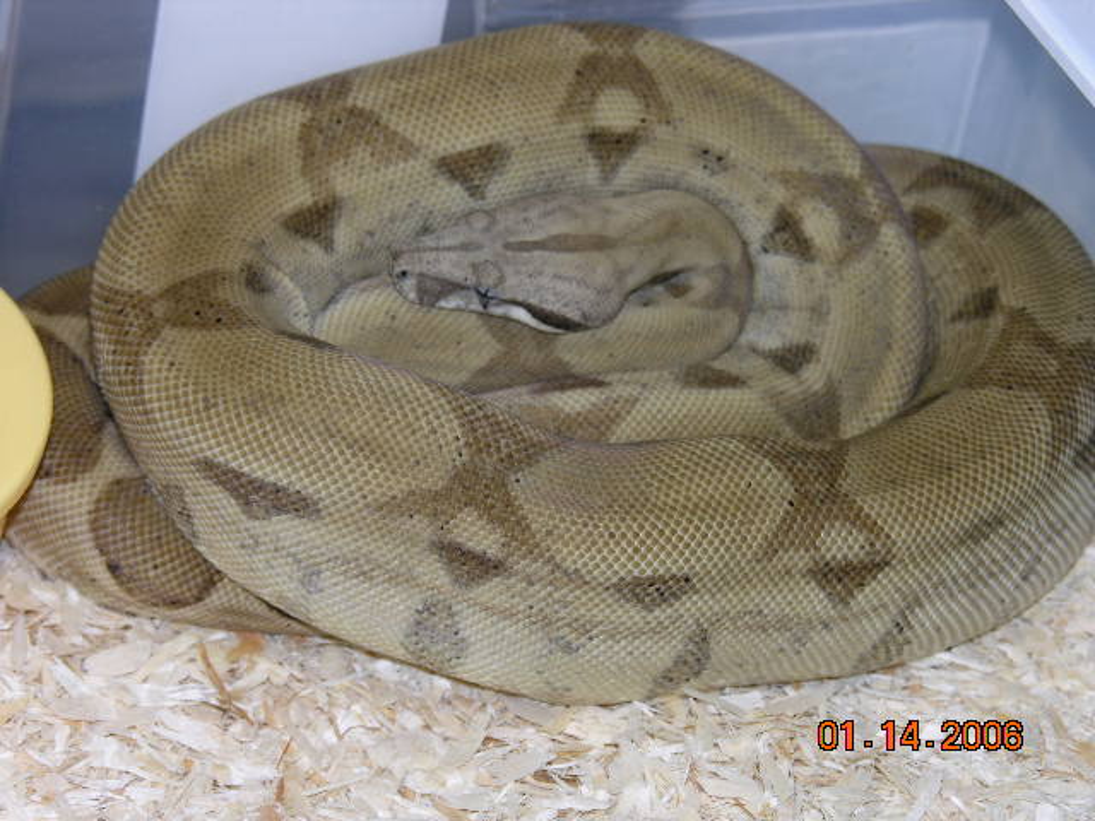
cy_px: 410
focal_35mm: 141
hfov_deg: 14.0
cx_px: 548
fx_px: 4460
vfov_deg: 10.5
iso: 50
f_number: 3.8
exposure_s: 1/60.1
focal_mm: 35.9
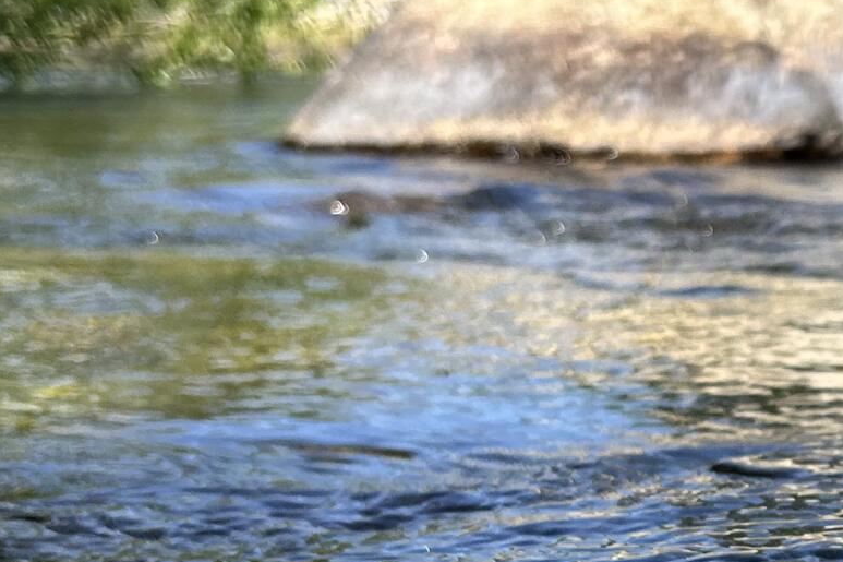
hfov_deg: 18.8
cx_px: 884
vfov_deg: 12.9
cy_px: 497
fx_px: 2458
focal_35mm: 105
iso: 50
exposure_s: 1/1575
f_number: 1.5
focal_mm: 5.7
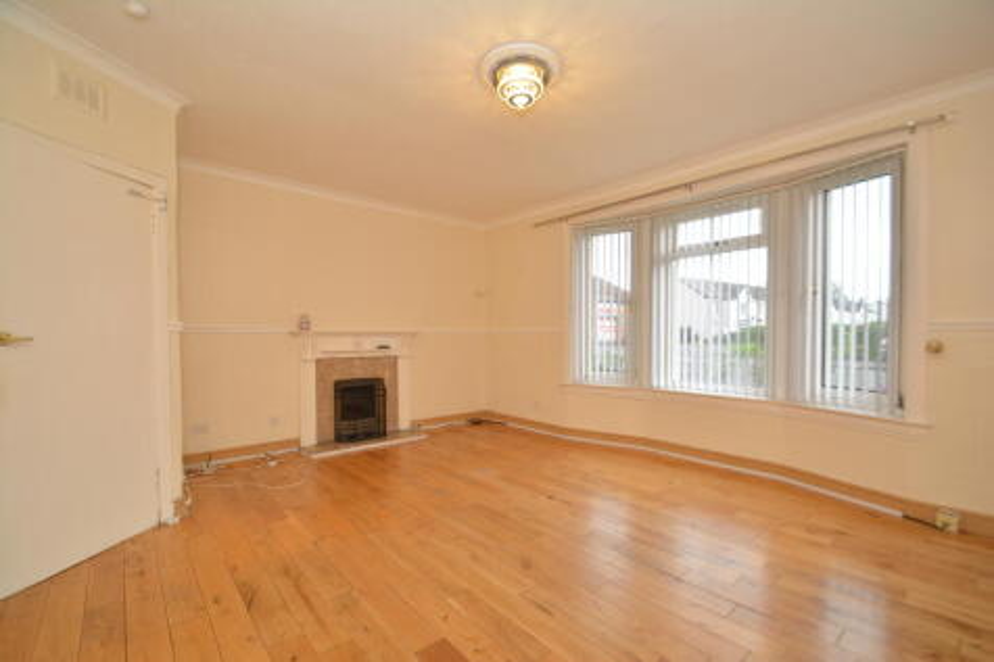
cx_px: 497
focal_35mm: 15
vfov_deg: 77.3
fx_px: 414
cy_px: 331
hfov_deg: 100.4
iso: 100
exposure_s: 1/15
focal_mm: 10
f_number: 5
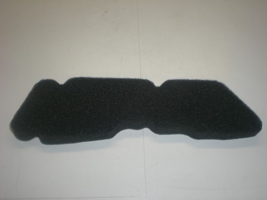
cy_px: 100
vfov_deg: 32.9
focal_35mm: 44
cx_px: 134
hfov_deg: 42.9
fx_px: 339
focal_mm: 7.4
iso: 50
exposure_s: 1/31.3
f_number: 3.5
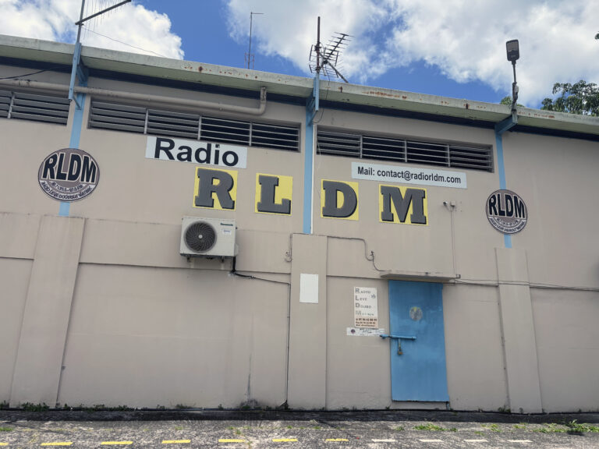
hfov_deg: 67.3
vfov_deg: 53.1
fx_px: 450
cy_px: 224
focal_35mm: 26
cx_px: 300
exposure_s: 1/3937
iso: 50
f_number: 1.6
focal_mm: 5.96
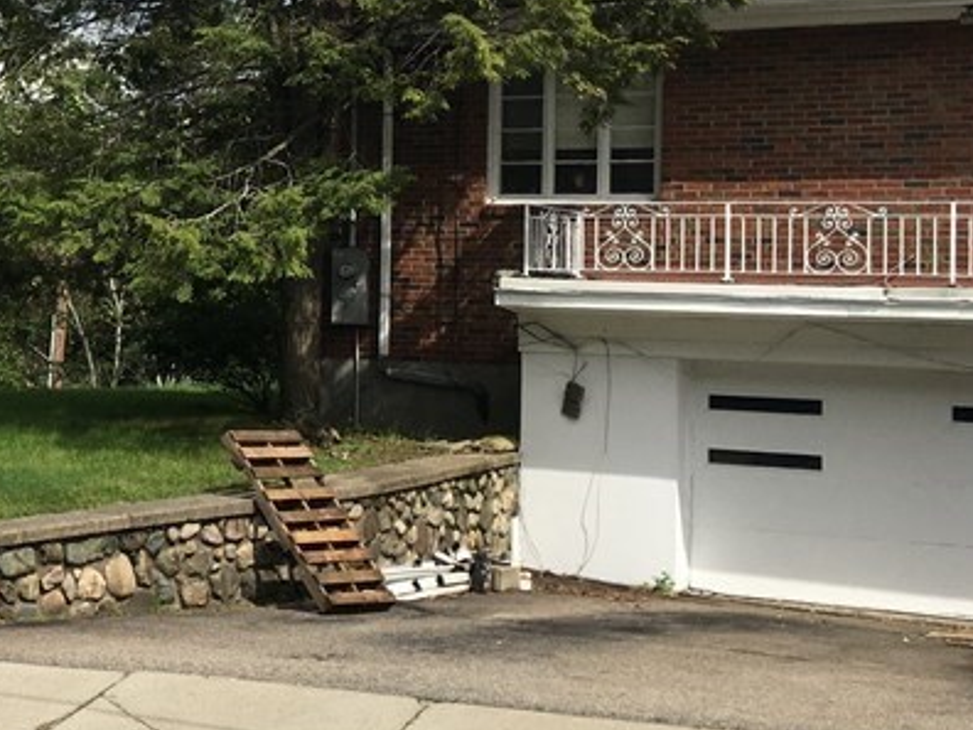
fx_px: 2108
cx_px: -174
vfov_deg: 19.6
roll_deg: -1.4
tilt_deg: +1.8
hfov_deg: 23.8
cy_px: 243
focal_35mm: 75
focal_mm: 4.15
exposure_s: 1/2024
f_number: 2.2
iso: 25
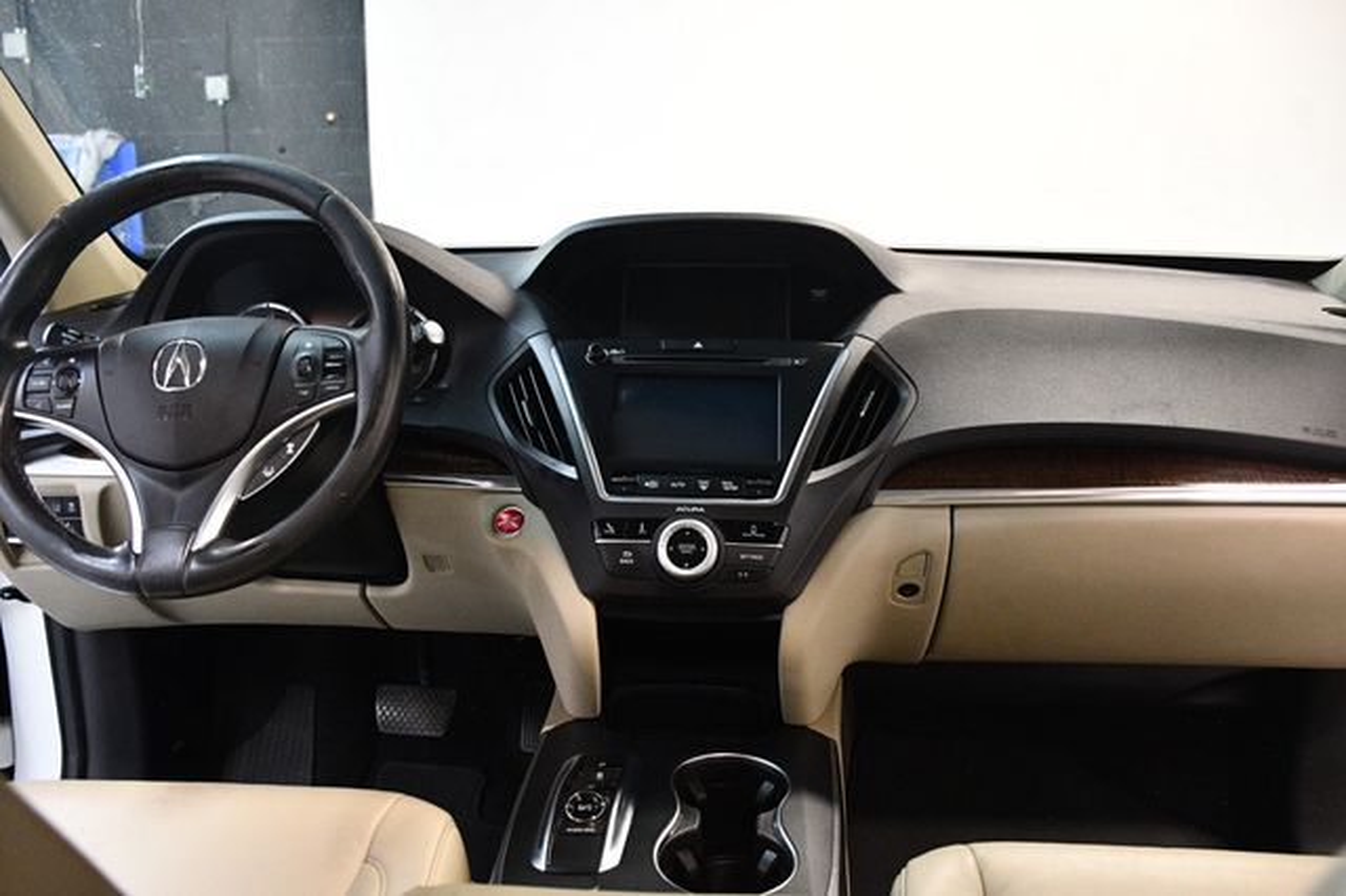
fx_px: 1121
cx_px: 673
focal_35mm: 30
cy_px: 448
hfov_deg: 62.0
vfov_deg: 43.6
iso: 3200
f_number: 3.5
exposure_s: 1/60
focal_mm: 20
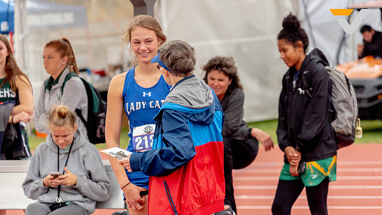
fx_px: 2573
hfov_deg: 8.5
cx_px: 191
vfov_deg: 4.8
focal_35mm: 254
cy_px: 108
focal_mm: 240
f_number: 6.3
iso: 1600
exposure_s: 1/8000
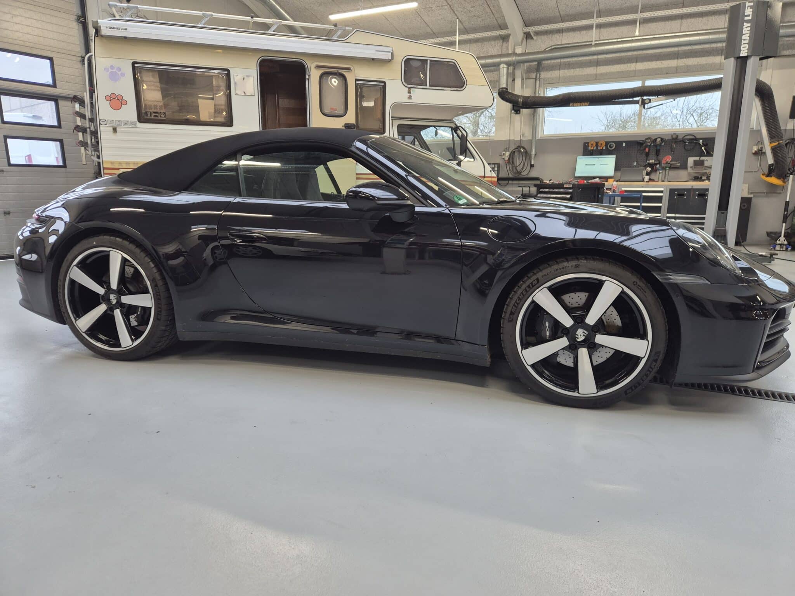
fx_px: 528
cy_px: 298
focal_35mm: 23
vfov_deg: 58.9
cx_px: 398
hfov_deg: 73.9
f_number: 1.8
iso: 100
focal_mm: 5.4
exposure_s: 1/100
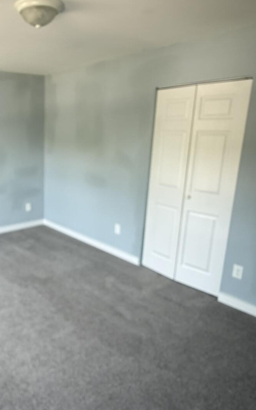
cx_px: 29
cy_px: 207
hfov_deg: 41.3
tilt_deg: -13.0
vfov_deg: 66.5
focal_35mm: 28
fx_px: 313
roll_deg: -0.4
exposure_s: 1/60
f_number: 2.2
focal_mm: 2.22
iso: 400
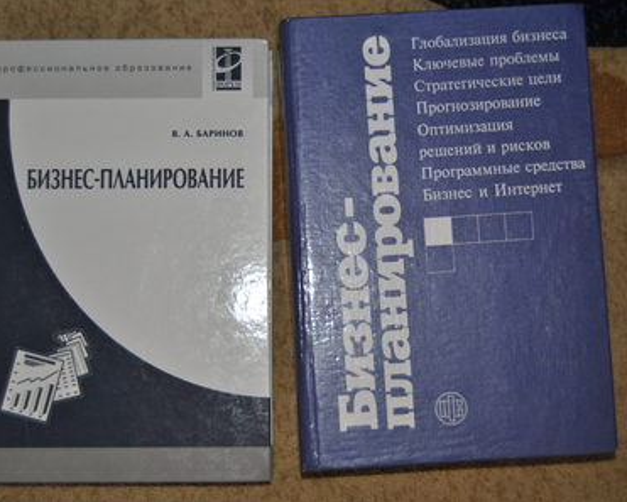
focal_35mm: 65
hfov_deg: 29.1
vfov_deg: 23.5
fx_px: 1207
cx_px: 291
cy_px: 251
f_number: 4.8
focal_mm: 38
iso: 200
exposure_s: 1/60
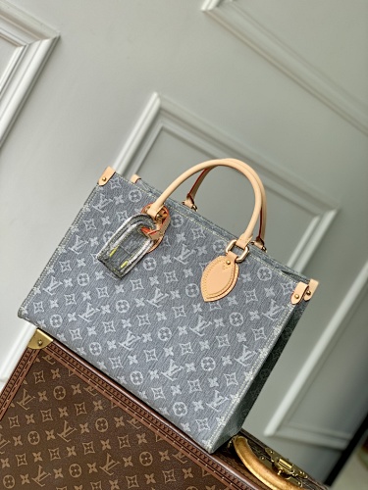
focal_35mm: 52
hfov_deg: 28.0
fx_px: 737
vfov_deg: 36.8
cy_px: 245
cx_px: 184
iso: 16
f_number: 2.4
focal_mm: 6
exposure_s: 1/215
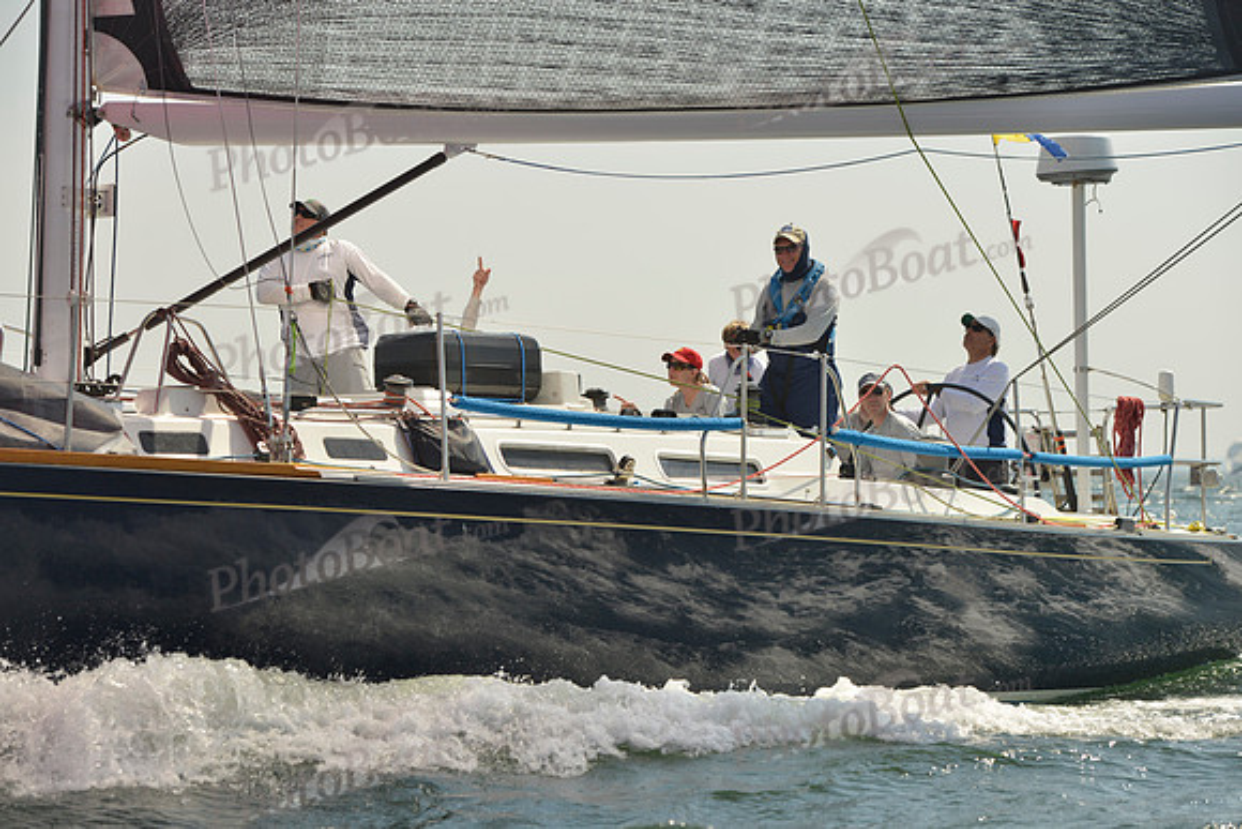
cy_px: 414
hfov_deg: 17.1
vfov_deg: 11.4
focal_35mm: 120
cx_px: 621
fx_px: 4141
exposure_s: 1/1250
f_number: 7.1
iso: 200
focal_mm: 120
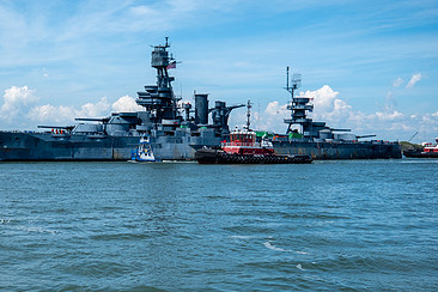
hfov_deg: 30.7
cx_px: 146
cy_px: 165
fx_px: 791
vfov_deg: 20.9
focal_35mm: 65
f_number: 4
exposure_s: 1/1900
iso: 160
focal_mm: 27.5
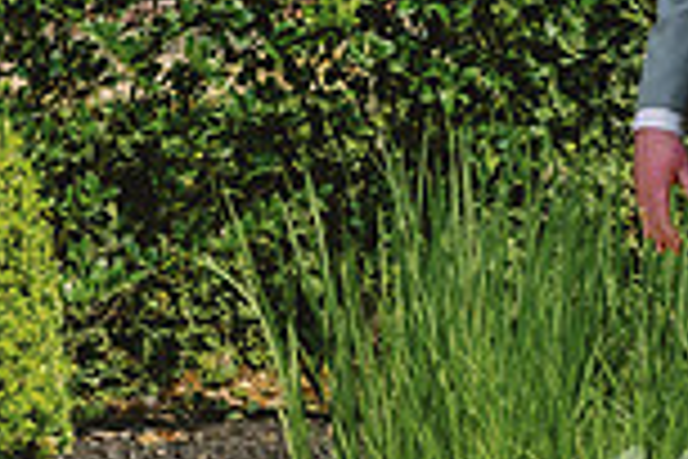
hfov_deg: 9.5
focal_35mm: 215
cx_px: 558
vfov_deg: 6.3
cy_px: -171
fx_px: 4109
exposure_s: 1/4000
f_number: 4
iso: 400
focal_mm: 42
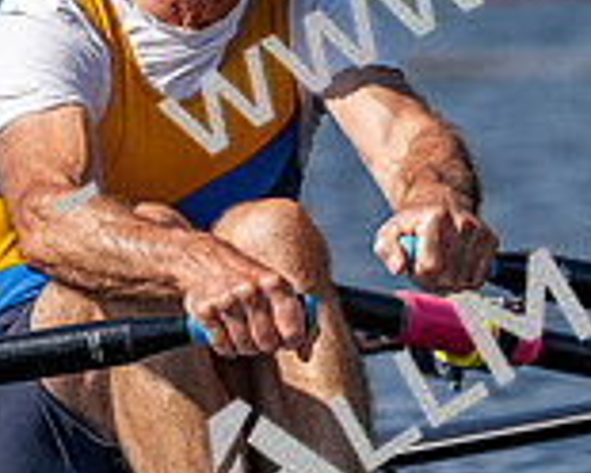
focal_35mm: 1131
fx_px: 19783
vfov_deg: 1.4
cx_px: -118
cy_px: 219
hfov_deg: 1.7
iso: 200
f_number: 6.3
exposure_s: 1/2000
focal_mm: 321
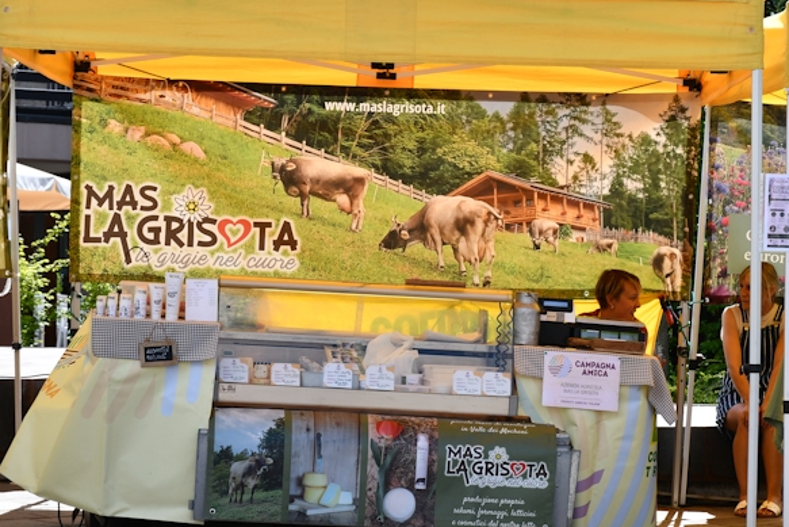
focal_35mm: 144
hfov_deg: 14.2
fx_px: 3157
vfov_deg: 9.5
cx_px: 417
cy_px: 246
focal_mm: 70
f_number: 8
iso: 125
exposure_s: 1/250
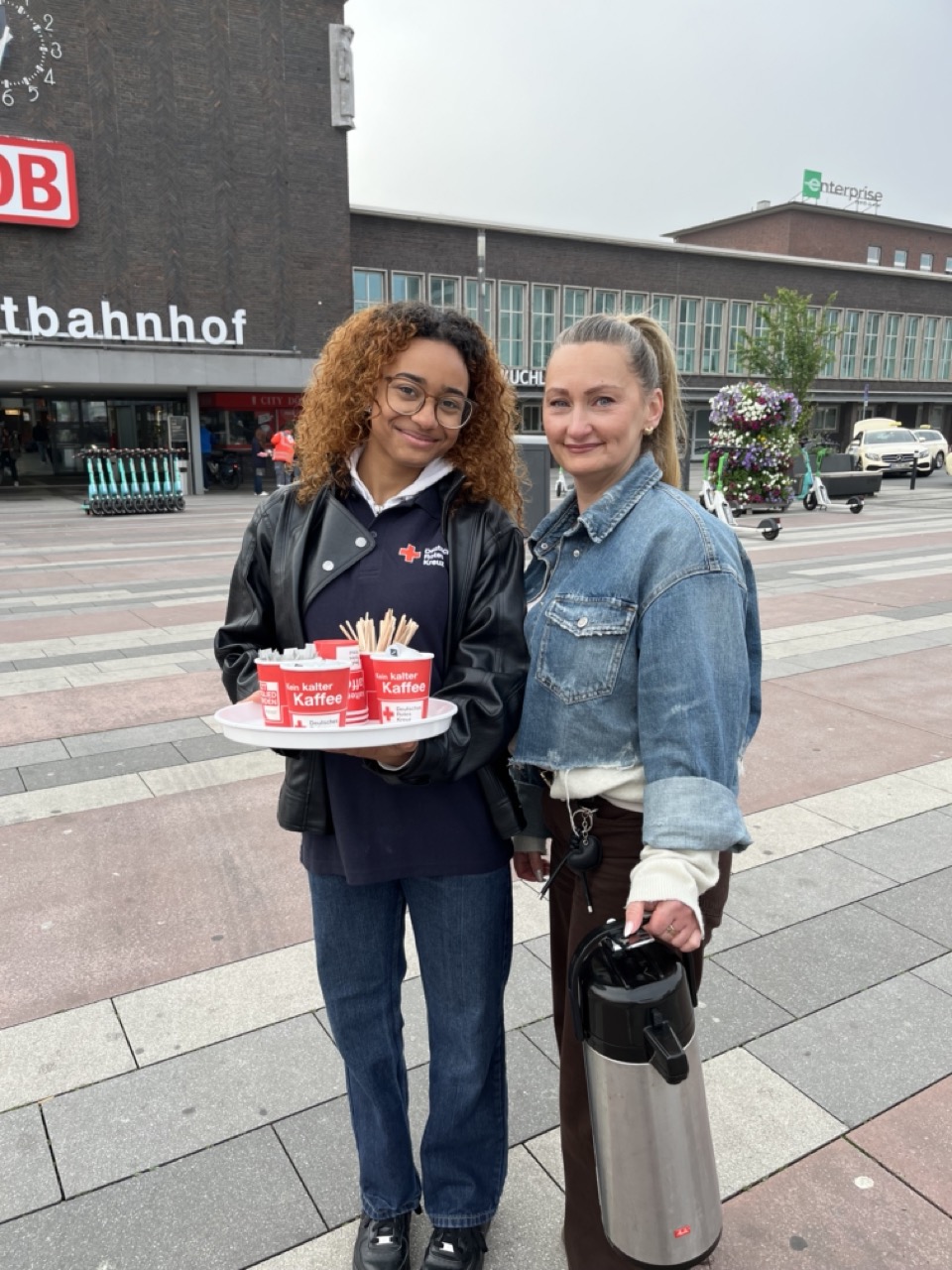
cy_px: 635
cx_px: 476
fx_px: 953
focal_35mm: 26
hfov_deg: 53.1
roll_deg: -1.1
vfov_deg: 67.3
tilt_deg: -13.3
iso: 50
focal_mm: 5.1
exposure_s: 1/410
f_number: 1.6
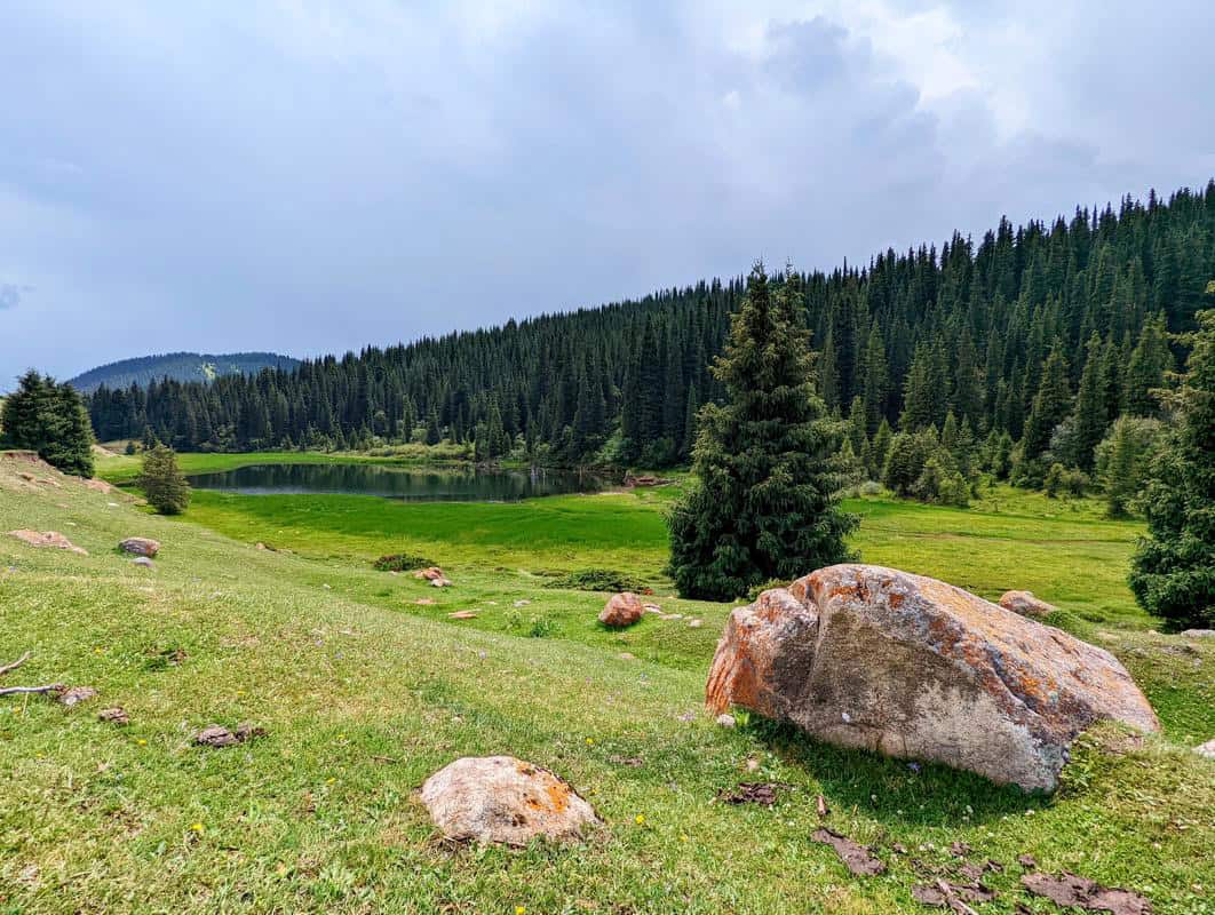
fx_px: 562
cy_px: 458
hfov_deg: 94.4
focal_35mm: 16
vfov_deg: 78.3
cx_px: 608
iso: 50
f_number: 2.2
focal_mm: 2.4
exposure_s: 1/1176
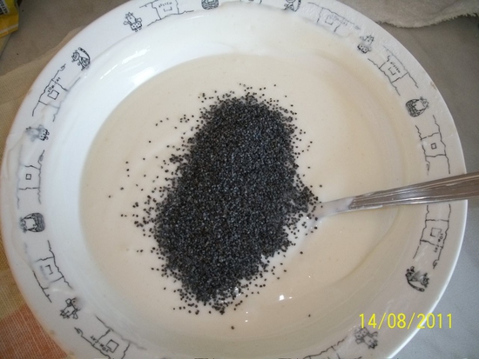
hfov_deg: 52.6
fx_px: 485
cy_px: 180
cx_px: 240
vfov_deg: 40.7
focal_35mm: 35
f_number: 3.1
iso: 191
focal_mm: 6.3
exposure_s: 1/125
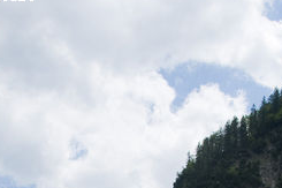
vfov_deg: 11.7
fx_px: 861
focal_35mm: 110
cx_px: 79
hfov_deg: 18.5
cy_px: 310
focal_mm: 20
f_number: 7.1
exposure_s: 1/640
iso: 200
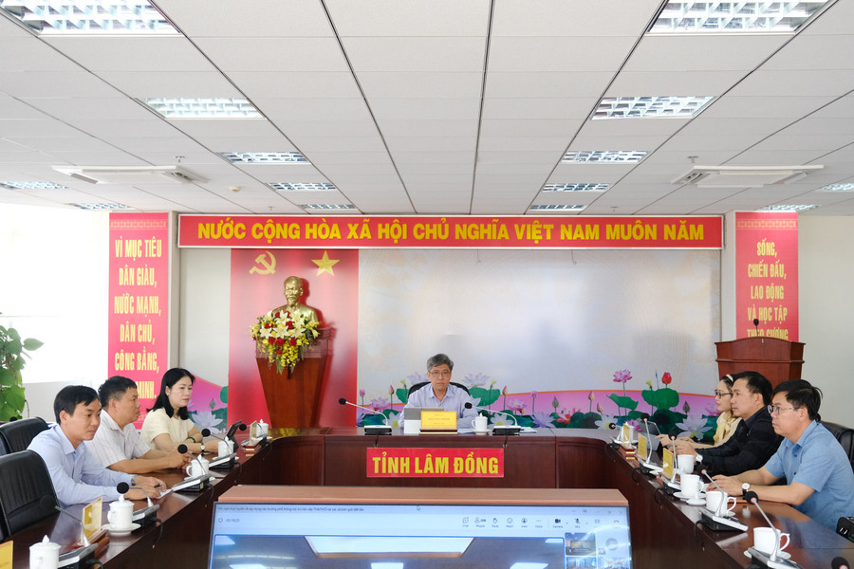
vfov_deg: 32.6
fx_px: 973
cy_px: 284
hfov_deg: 47.4
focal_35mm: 41
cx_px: 427
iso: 2500
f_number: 4
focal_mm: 27.5
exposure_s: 1/320
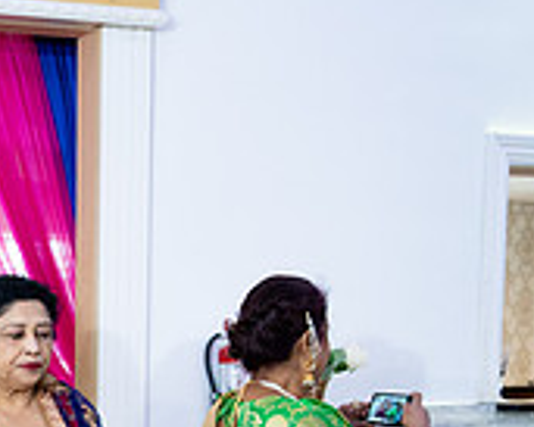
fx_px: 1407
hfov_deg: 19.9
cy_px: 535
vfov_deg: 16.5
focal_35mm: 89
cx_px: -134
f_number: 2.8
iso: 1600
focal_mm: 28
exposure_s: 1/125
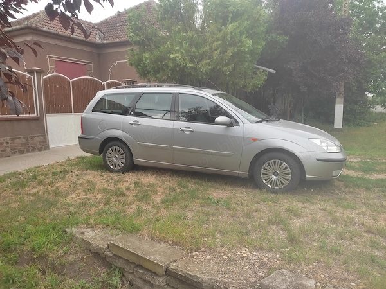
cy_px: 144
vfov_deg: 53.1
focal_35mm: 26
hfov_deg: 67.3
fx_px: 290
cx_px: 193
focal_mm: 4.74
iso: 100
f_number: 1.79
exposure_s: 1/433
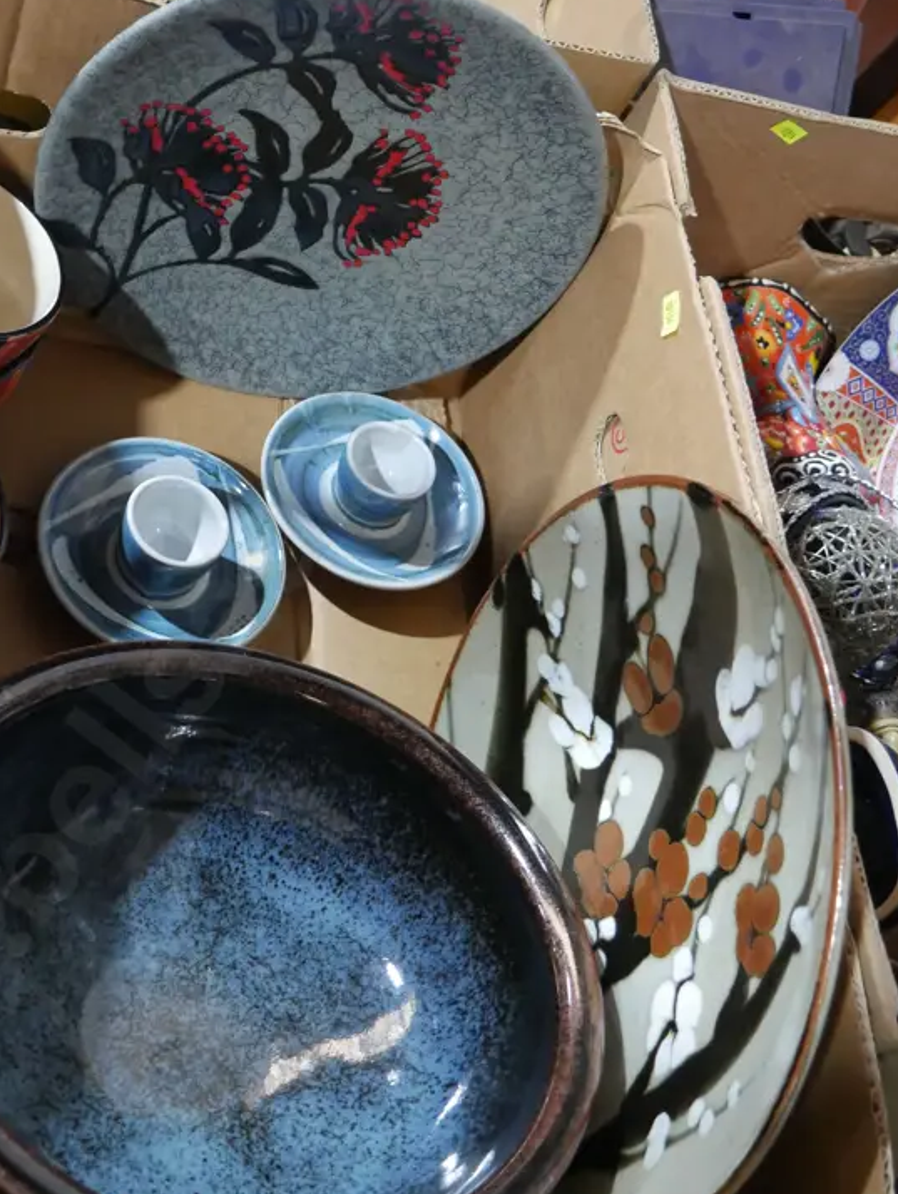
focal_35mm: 43
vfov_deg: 43.8
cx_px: 288
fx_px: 1485
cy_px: 537
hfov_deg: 33.3
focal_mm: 15
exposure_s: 1/60
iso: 2500
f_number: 3.6
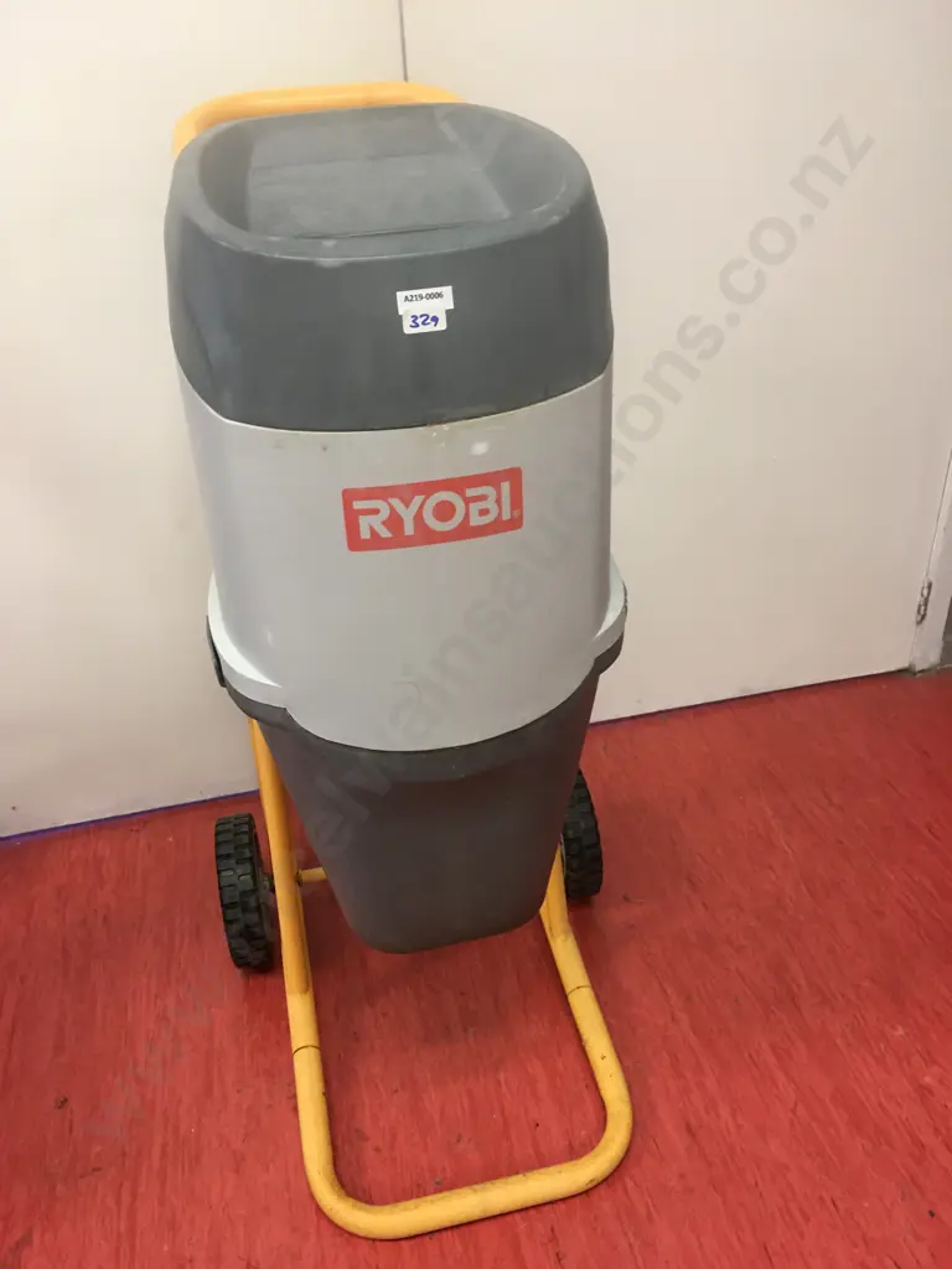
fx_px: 1063
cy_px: 634
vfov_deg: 61.7
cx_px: 476
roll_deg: +2.5
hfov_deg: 48.2
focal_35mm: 29
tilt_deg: -30.5
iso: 100
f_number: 2.2
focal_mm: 4.15
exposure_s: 1/17
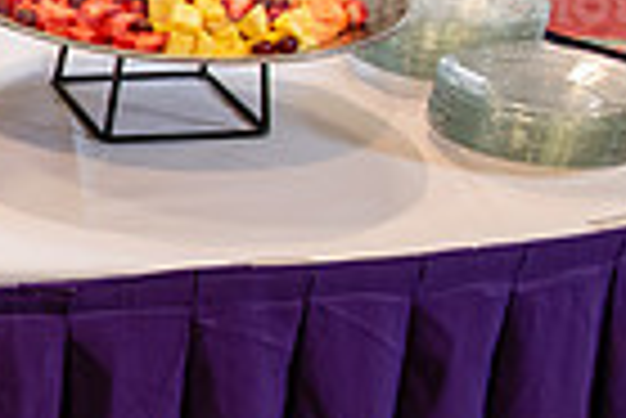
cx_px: -563
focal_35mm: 117
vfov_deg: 11.7
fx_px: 2037
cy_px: 97
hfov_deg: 14.8
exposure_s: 1/80
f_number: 4.5
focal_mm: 28
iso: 640
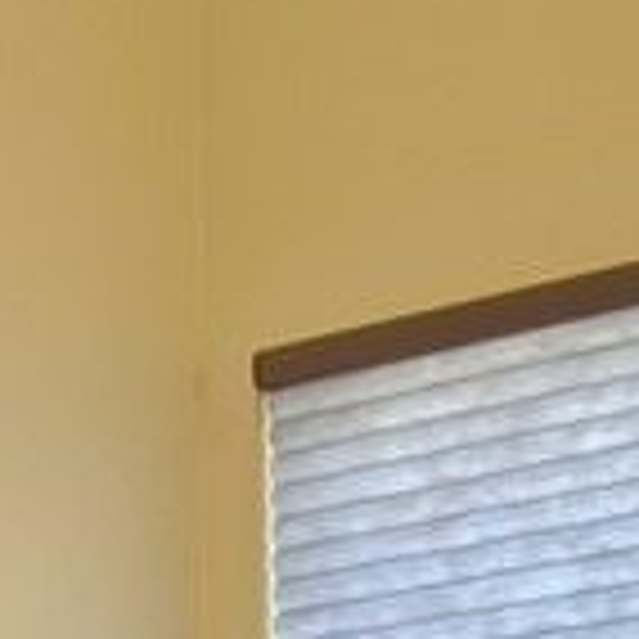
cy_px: 1480
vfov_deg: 9.5
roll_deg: +0.2
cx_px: 432
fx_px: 3467
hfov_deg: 10.5
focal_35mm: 166
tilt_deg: -4.5
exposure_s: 1/120
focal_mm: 5.7
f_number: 1.5
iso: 80
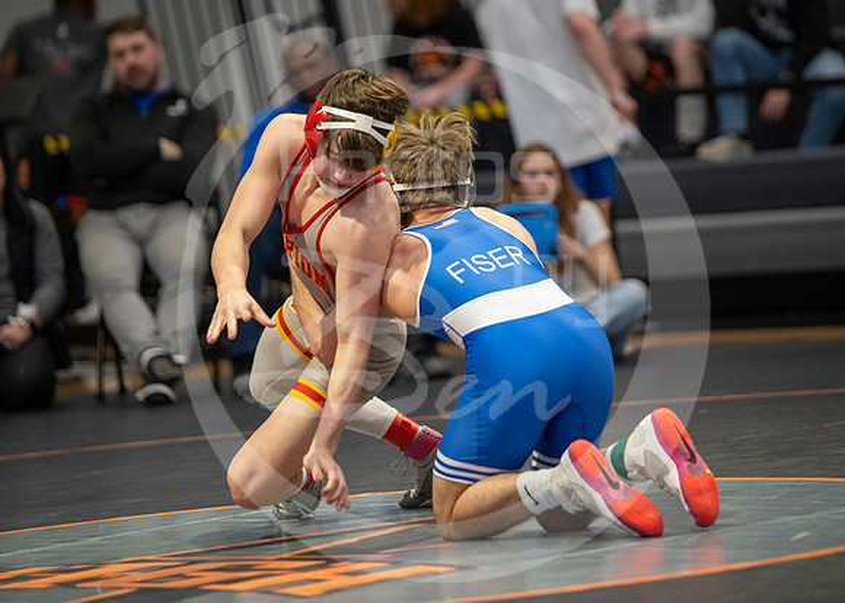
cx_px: 412
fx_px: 5273
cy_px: 249
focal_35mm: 220
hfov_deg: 9.2
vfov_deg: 6.5
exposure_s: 1/1000
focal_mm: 170
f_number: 2.8
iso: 3200
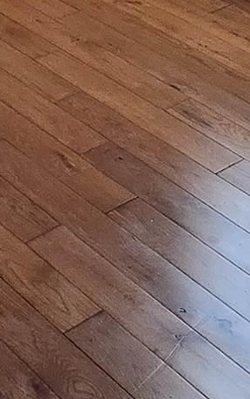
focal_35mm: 92
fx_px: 1002
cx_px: -145
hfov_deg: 13.3
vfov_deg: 17.8
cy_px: -330
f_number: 2.2
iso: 160
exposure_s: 1/60
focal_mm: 1.7
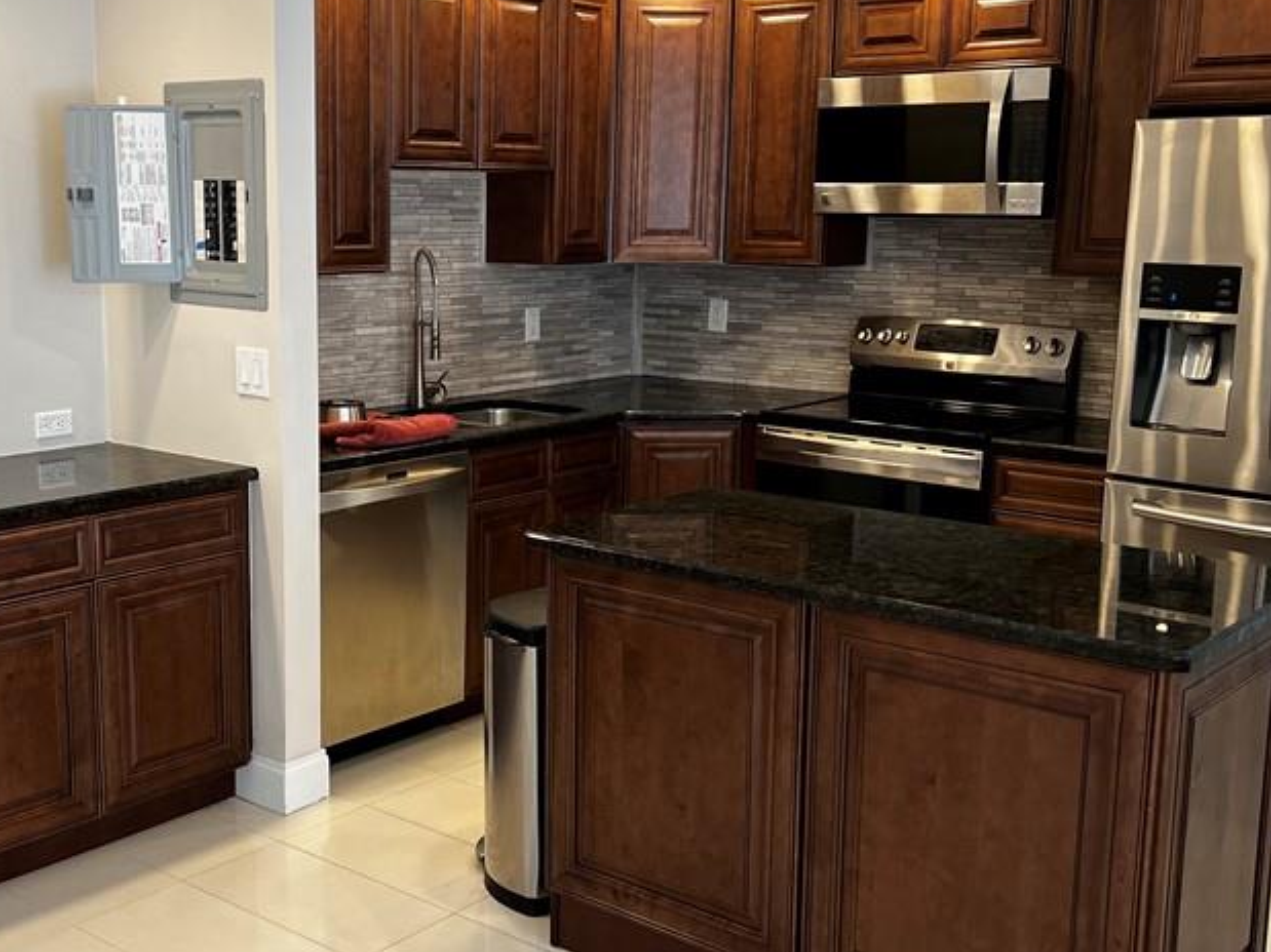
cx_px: 499
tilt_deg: -9.1
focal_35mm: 43
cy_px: 492
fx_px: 1579
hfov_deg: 43.6
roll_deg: +0.3
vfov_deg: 33.6
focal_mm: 5.7
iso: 125
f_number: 1.5
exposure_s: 1/120
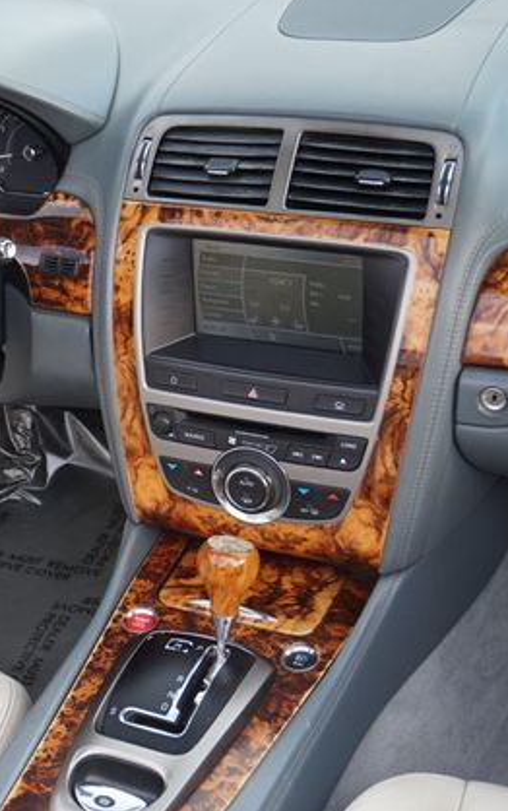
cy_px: 404
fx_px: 1498
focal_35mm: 68
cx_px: -4
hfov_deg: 18.7
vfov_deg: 30.3
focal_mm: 29
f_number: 4.5
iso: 200
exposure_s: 1/160
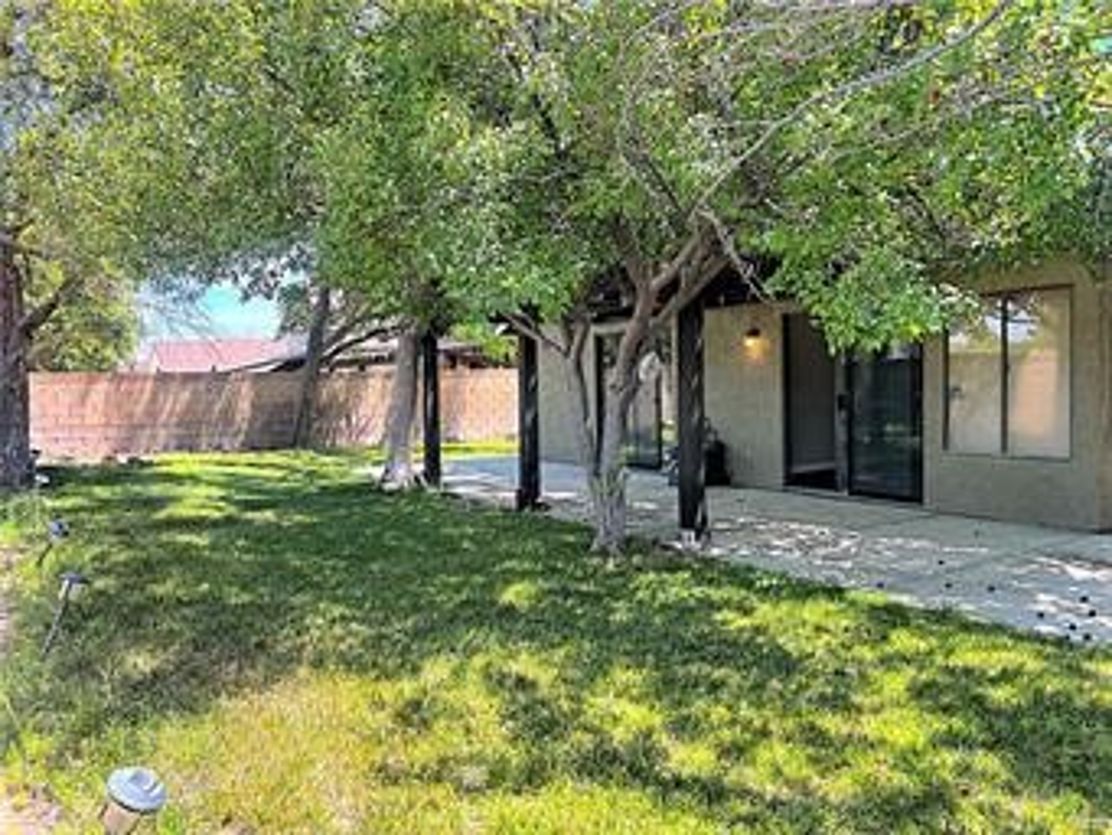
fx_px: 836
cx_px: 556
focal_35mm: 26
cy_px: 418
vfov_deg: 53.1
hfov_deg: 67.3
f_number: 1.5
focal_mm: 5.7
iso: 50
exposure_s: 1/621
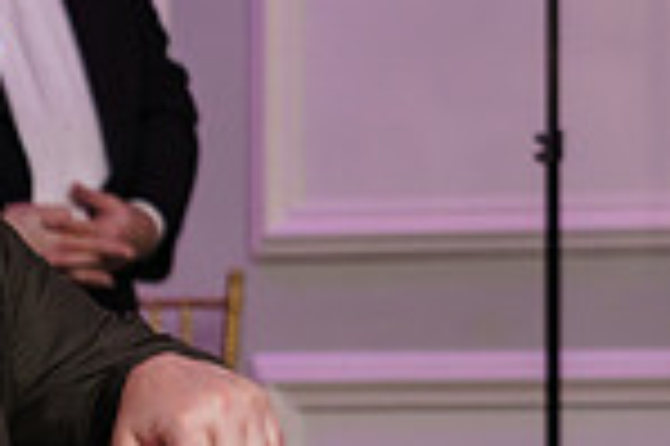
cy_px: -265
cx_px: 1250
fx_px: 5075
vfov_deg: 5.0
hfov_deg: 7.3
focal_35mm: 273
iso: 1250
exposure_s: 1/160
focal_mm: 62
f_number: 2.8
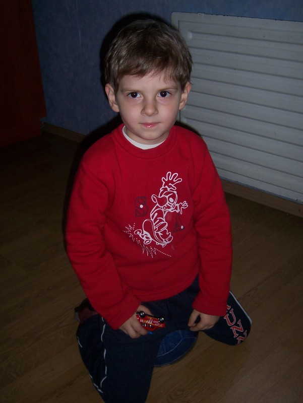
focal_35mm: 45
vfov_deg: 42.1
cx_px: 152
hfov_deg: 32.2
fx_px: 525
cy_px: 202
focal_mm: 7.5
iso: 80
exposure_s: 1/60
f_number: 3.1
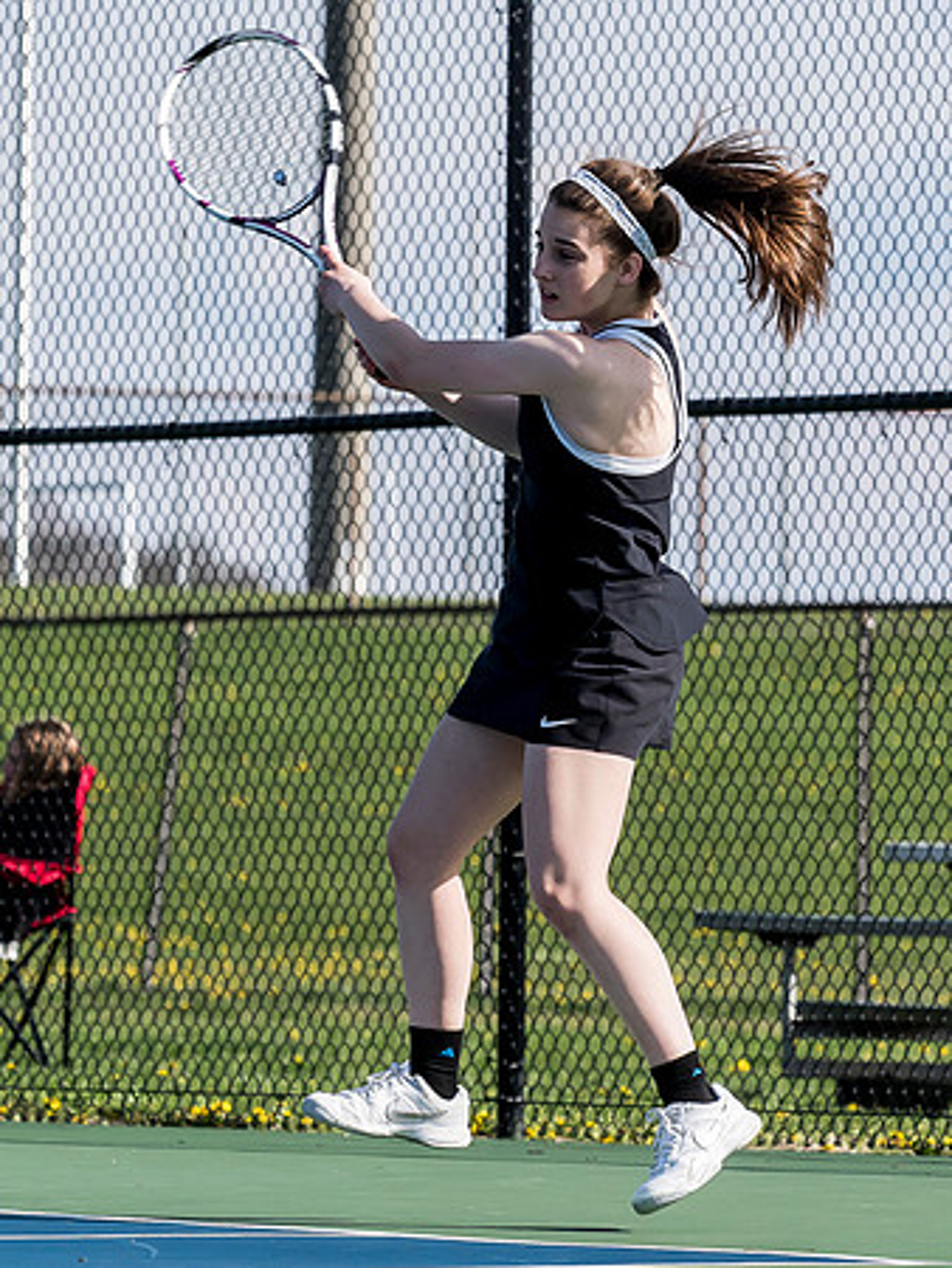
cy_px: 463
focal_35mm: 413
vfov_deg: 4.8
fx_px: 15137
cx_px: 466
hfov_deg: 3.6
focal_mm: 106
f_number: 5
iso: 320
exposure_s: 1/1250
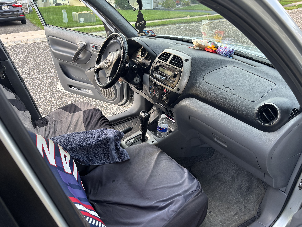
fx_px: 227
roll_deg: +1.8
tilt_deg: -27.6
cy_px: 114
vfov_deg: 53.1
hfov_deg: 67.3
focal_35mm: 26
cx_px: 151
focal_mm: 5.96
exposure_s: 1/121
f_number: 1.6
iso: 64
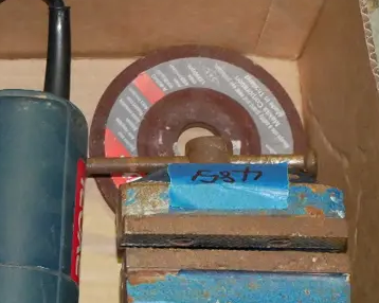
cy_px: 274
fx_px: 2007
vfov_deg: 8.6
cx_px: -69
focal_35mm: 179
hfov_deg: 10.6
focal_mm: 32
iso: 3200
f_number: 5.6
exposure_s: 1/125
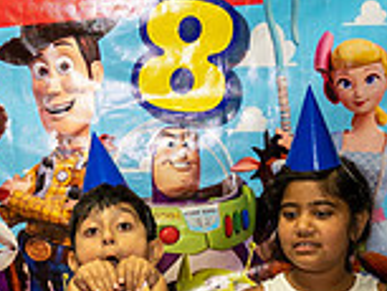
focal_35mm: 102
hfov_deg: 19.0
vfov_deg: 14.4
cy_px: 267
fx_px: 1141
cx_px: 73
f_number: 2.8
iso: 2000
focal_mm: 28
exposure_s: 1/200
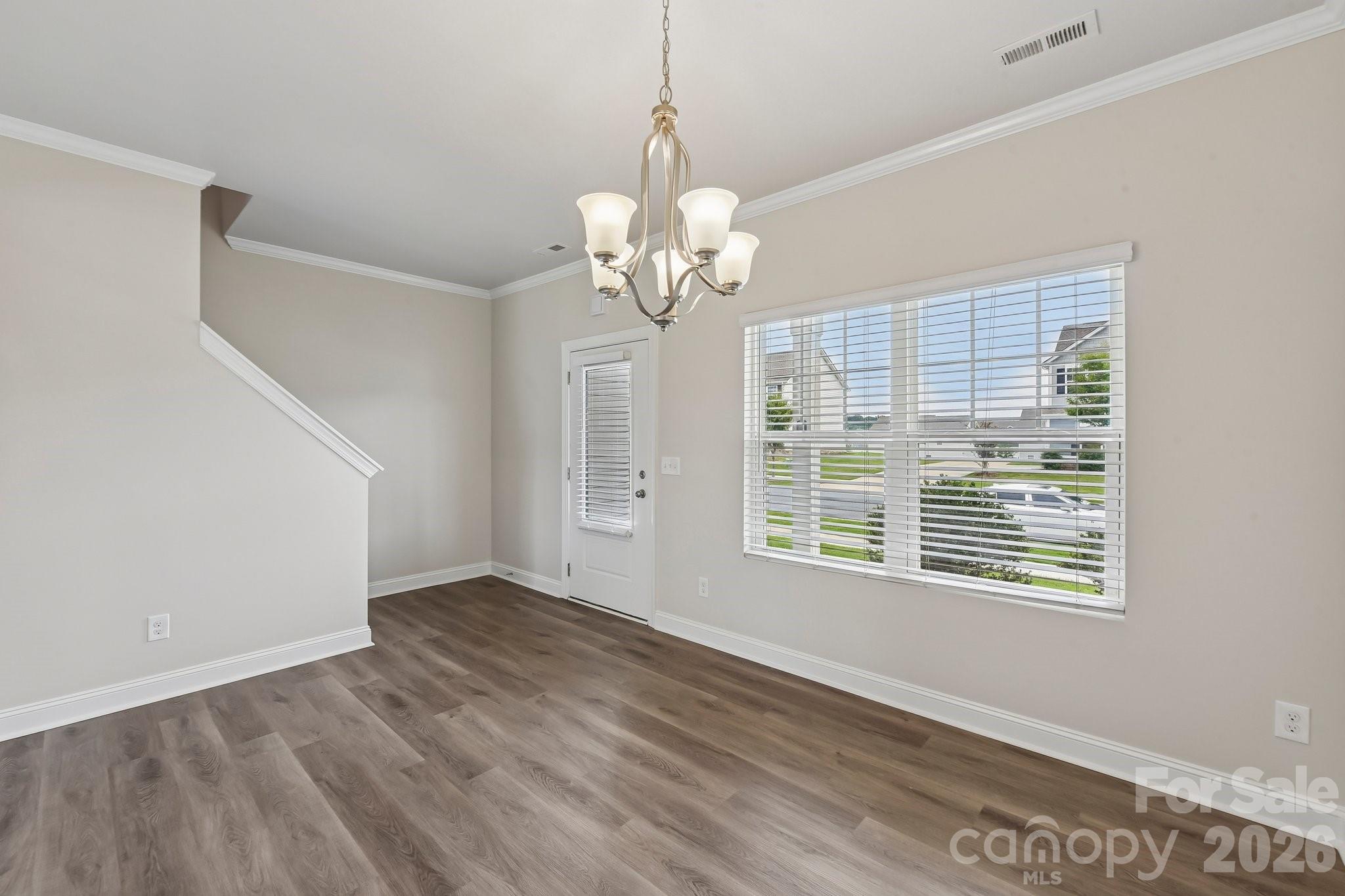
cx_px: 672
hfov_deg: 104.3
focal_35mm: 14
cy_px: 448
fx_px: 523
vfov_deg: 81.2
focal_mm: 14
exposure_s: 1/30
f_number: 11
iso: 200
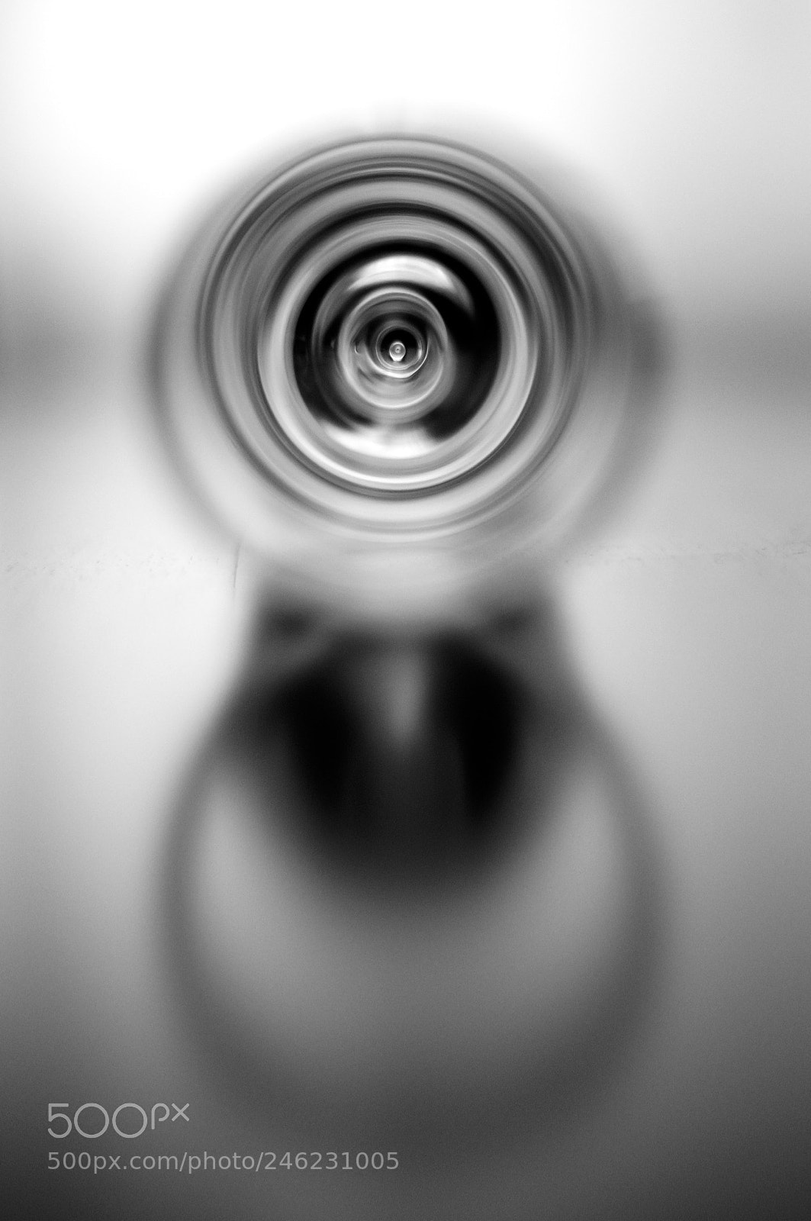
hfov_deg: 18.1
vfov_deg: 27.0
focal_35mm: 75
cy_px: 610
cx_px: 406
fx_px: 2540
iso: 200
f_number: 1.4
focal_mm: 50
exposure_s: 1/100
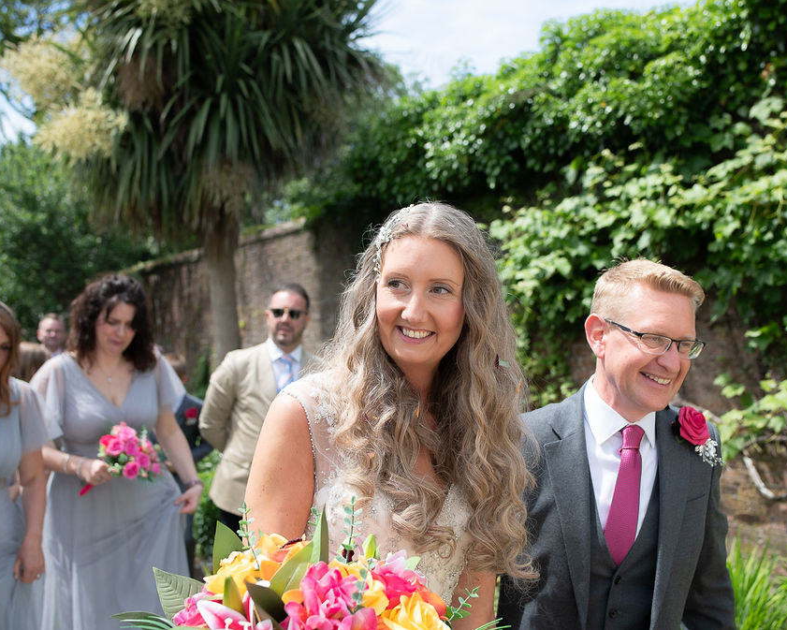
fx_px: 932
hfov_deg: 45.7
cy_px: 311
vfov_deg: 37.3
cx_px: 426
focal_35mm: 40
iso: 400
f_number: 4
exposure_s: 1/2500
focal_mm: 35
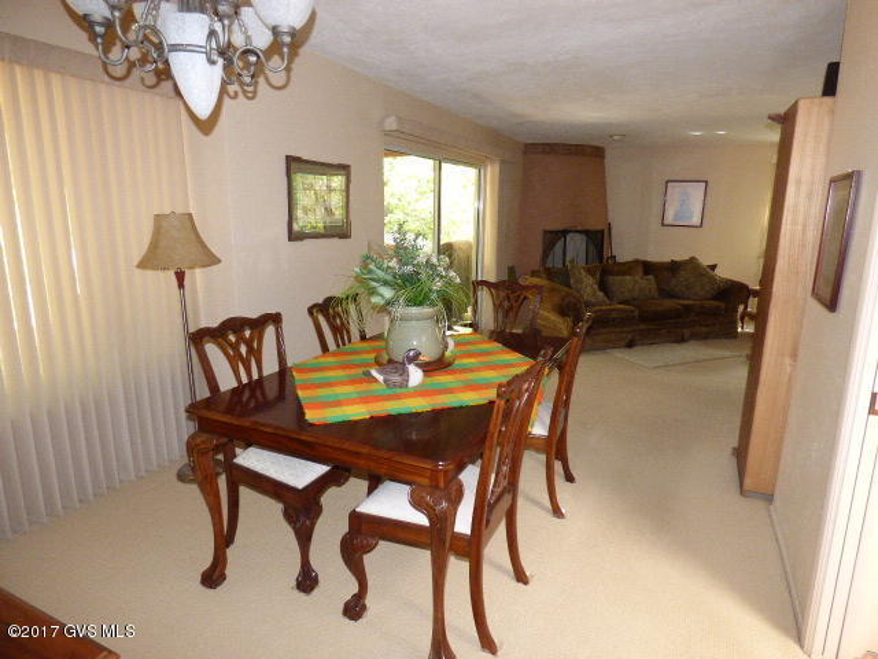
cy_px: 330
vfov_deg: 66.0
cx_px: 439
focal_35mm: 20
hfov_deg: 81.7
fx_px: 507
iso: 500
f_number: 2.8
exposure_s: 1/60
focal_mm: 3.58
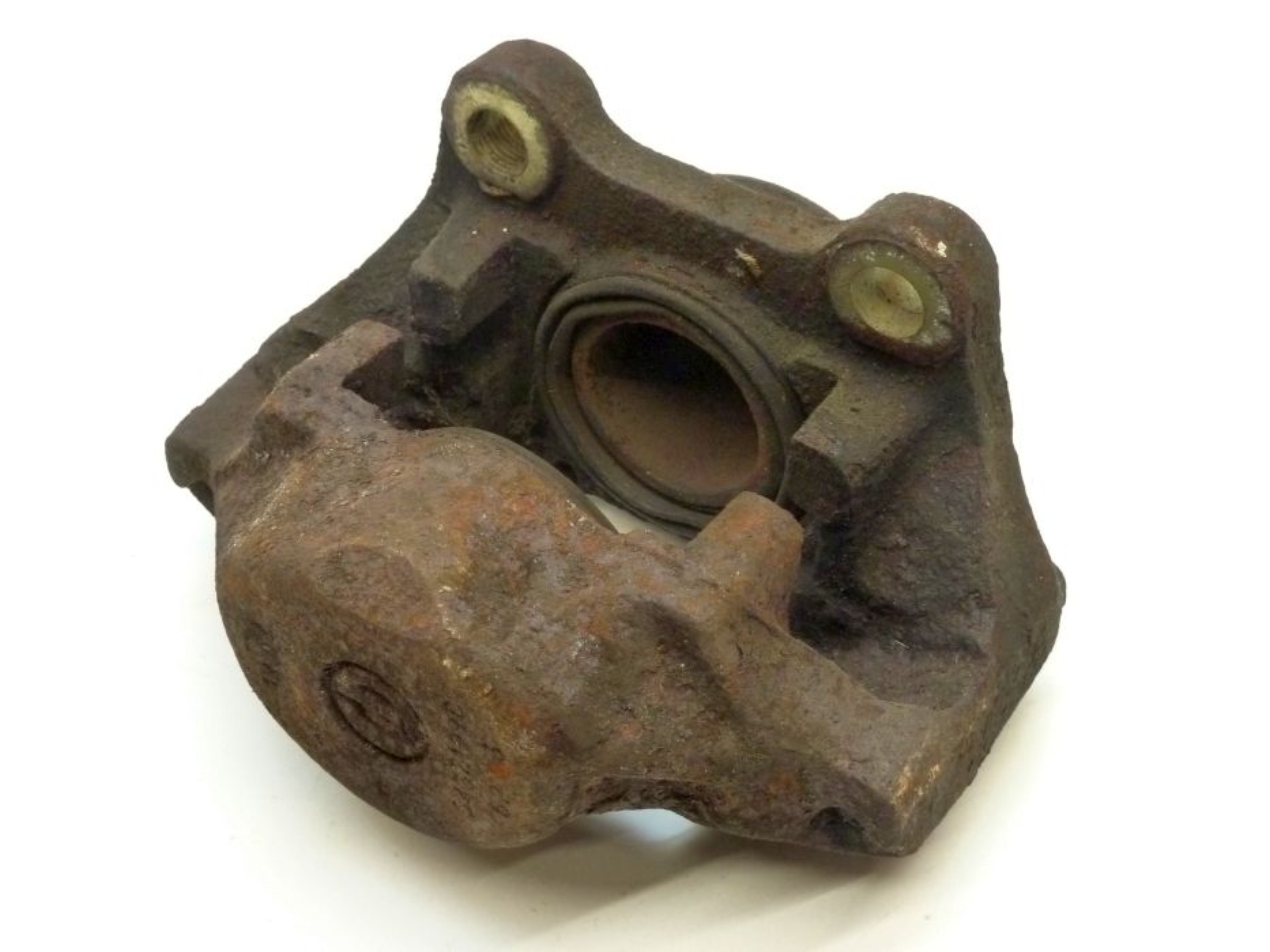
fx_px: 2312
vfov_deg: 23.3
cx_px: 635
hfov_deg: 30.7
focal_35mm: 63
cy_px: 476
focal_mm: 10.3
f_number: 4
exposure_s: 1/8
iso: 400
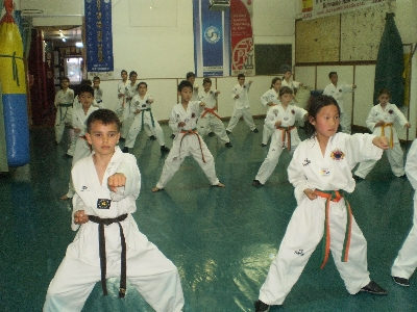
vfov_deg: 39.7
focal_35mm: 36
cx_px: 208
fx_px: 434
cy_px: 156
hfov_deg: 51.4
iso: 250
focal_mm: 6.3
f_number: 3.1
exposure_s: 1/30
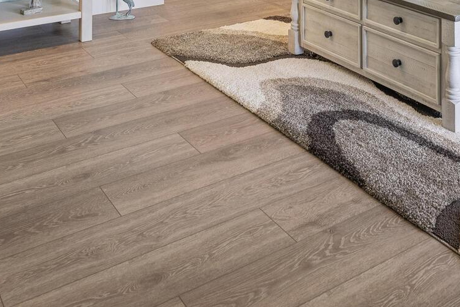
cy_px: -181
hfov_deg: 41.9
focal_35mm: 47
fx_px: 601
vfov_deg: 22.3
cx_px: 241
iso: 500
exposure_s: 1/6
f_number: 5
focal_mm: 14
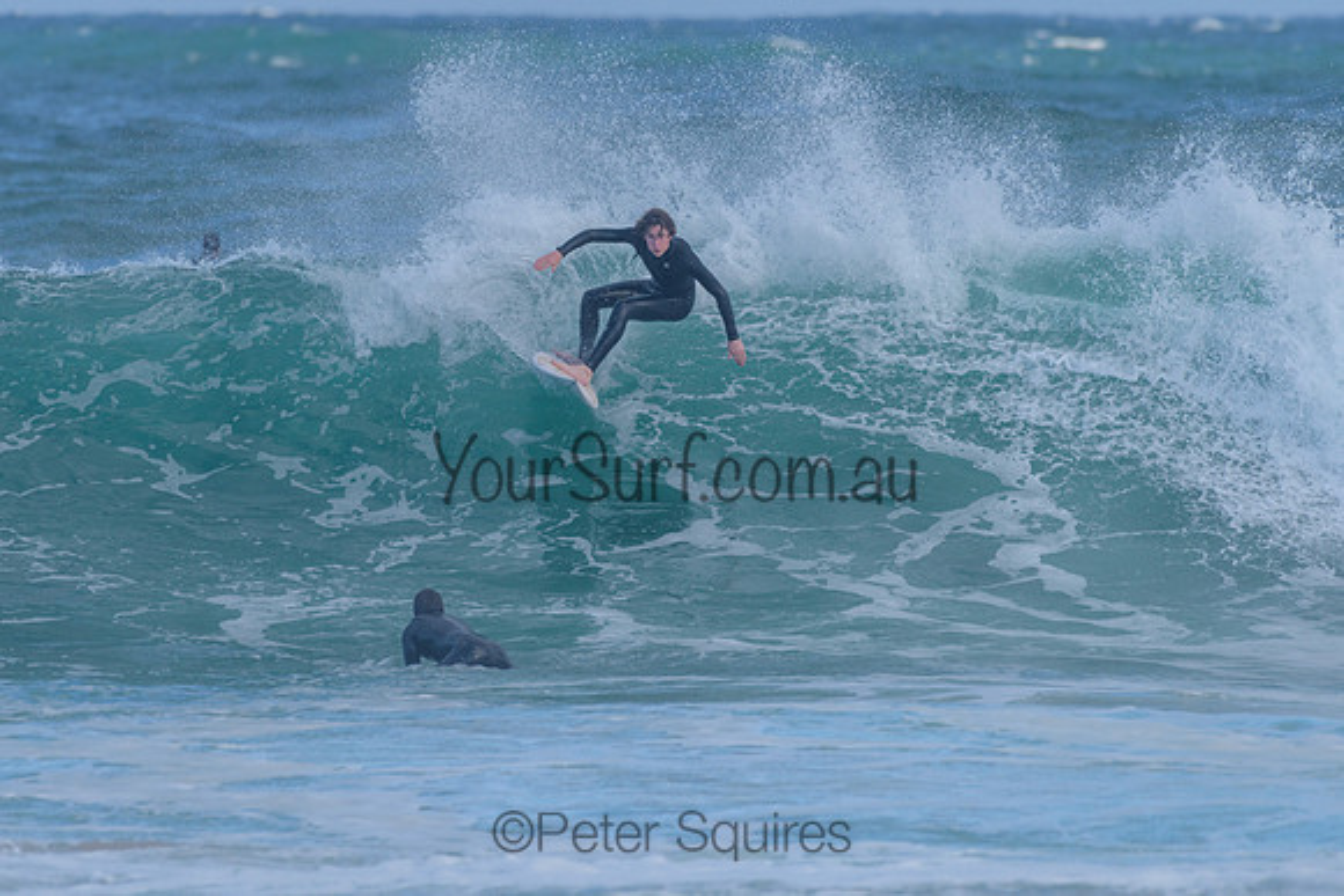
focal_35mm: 613
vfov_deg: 2.2
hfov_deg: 3.4
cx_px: 569
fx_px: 22873
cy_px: 351
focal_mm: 500
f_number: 5.6
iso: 360
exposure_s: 1/2000
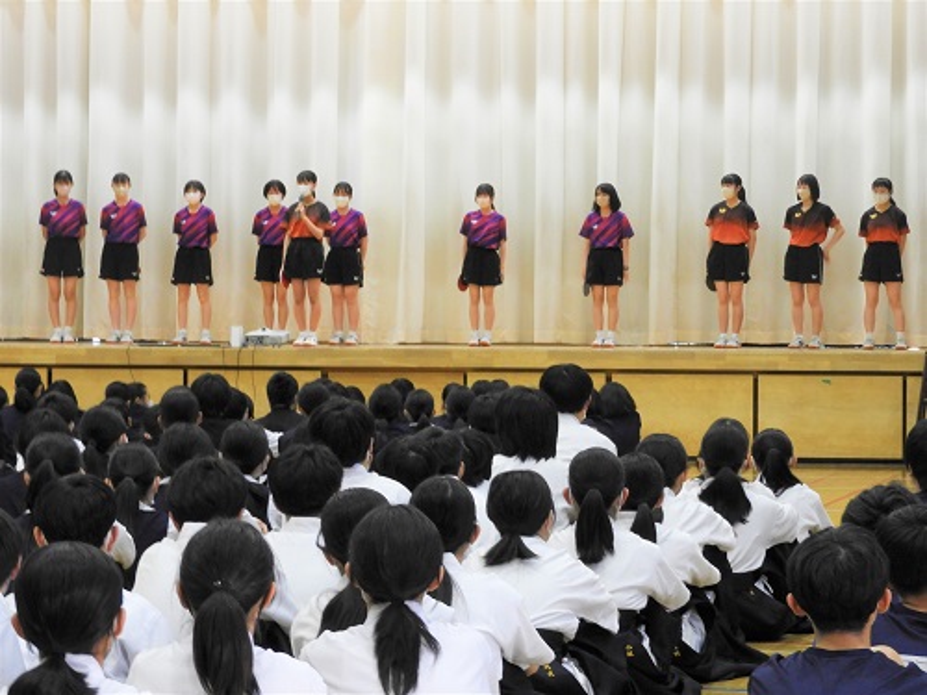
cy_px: 348
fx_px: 3347
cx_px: 464
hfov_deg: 15.8
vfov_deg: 11.9
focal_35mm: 125
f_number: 5
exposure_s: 1/15
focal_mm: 22.4
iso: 450
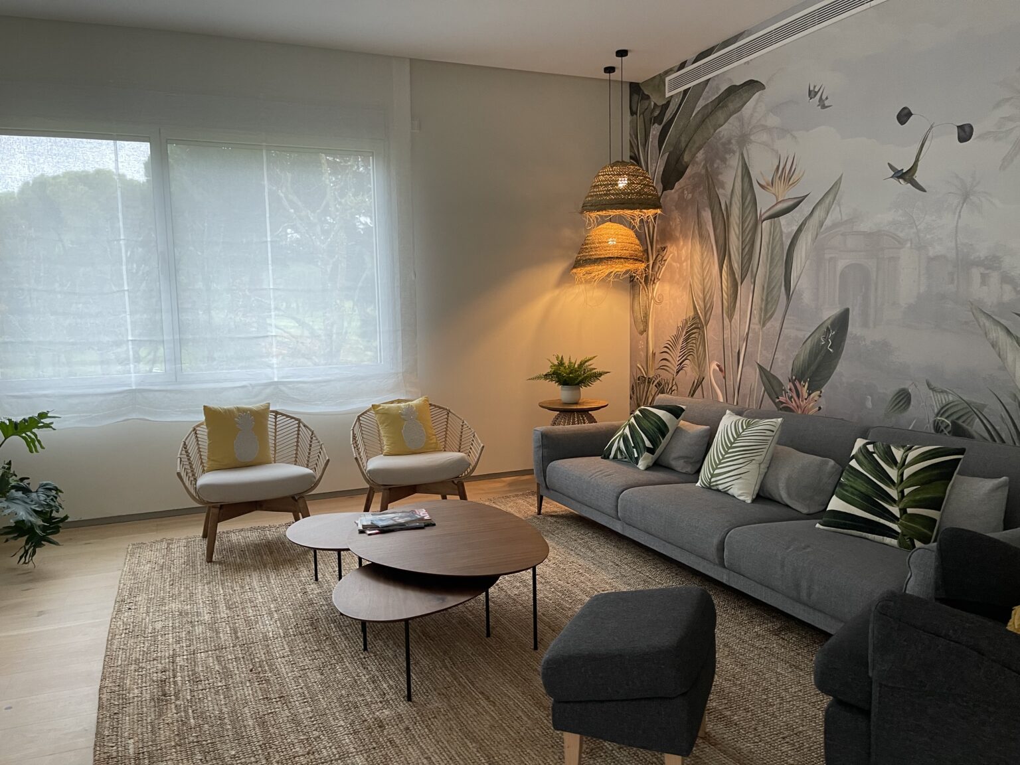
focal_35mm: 26
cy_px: 382
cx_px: 510
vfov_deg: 53.1
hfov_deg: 67.3
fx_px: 766
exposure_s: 1/60
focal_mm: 5.1
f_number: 1.6
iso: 200
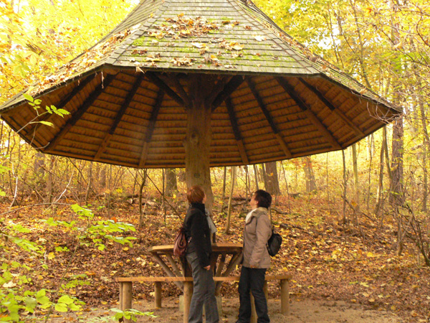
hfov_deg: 51.4
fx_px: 447
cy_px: 162
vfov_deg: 39.7
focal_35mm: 36
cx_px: 215
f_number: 4
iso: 400
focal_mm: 6
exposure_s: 1/60
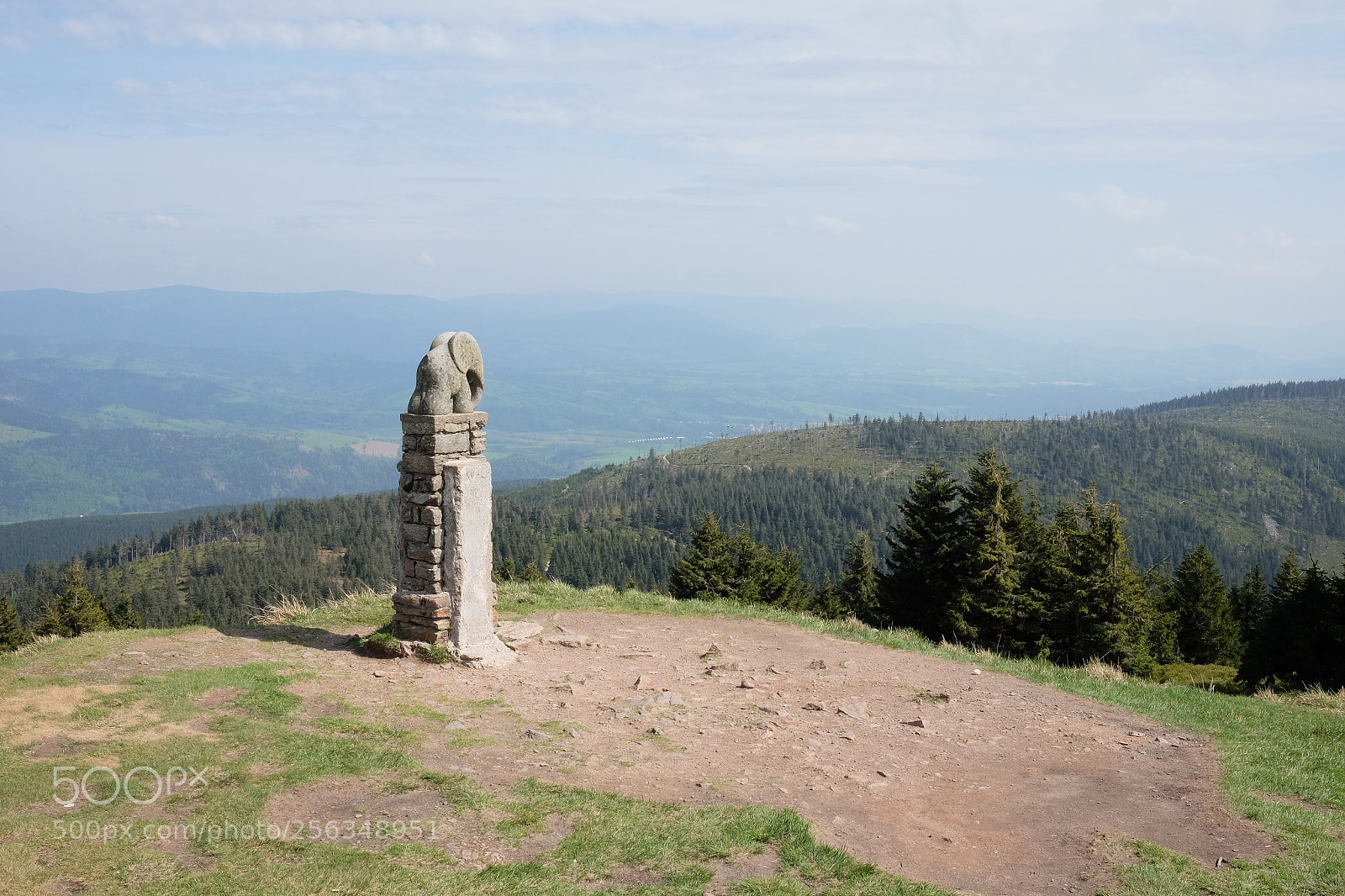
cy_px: 448
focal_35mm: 35
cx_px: 672
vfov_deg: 37.8
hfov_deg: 54.4
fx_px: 1307
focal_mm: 23
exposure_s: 1/350
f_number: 14
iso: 800
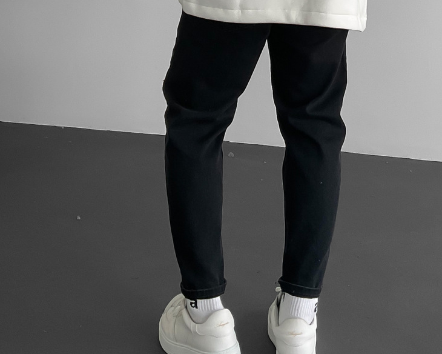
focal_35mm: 62
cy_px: -107
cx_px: 290
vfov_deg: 22.1
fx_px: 811
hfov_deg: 30.3
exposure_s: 1/120
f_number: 1.8
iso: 40
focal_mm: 3
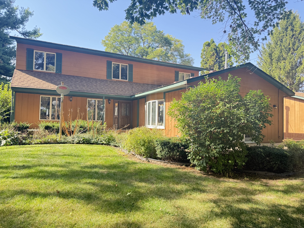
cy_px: 114
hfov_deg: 71.6
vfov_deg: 56.8
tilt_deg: +2.9
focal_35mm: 24
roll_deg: -0.7
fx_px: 211
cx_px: 152
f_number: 1.78
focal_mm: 6.76
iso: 100
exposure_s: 1/305
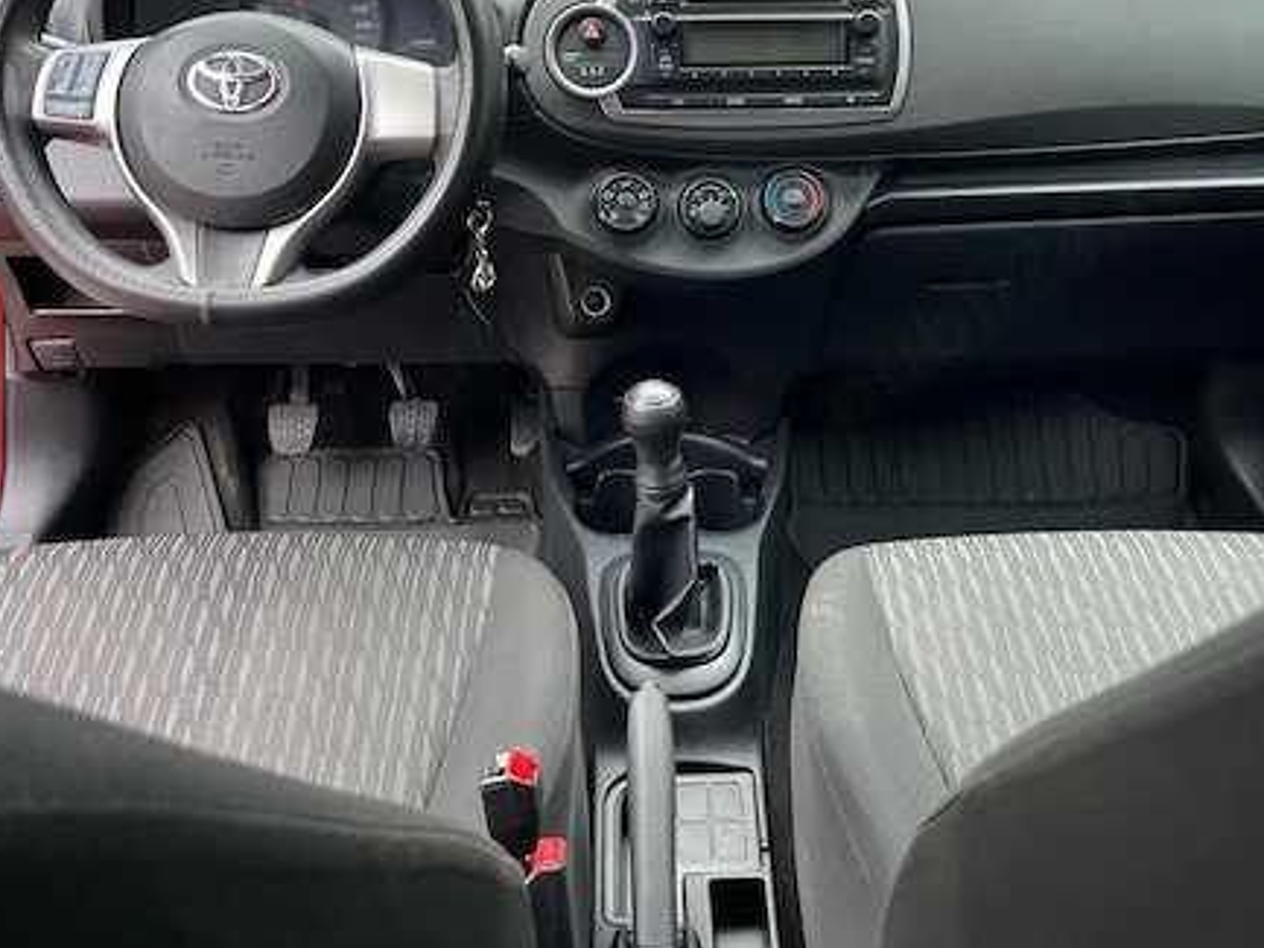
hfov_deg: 51.3
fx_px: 1315
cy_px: 303
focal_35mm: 36
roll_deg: -0.3
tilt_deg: -23.2
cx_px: 671
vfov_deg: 39.1
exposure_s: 1/131
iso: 64
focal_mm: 5.7
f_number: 1.5
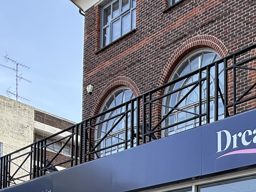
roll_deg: -1.3
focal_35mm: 43
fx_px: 318
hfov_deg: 32.4
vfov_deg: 26.5
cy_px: 272
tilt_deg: +2.6
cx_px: 337
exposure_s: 1/393
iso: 50
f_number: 2.2
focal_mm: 2.22
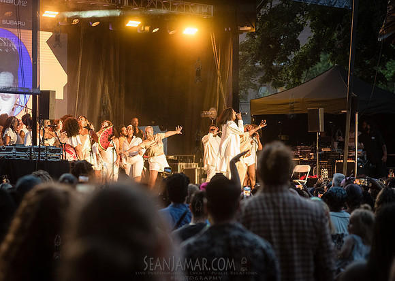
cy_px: 144
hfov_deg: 14.9
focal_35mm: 135
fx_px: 1512
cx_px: 216
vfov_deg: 10.6
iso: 4000
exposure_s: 1/500
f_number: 4
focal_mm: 125
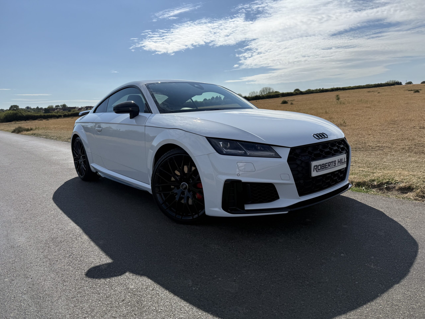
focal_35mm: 24
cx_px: 212
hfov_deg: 71.6
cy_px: 160
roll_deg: +2.3
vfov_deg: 56.8
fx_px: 295
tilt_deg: -8.2
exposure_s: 1/11905
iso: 100
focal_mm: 6.76
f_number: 1.78
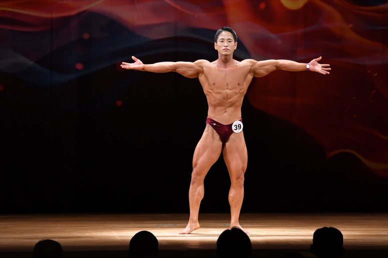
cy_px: 129
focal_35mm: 225
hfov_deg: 9.2
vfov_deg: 6.1
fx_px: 2424
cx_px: 194
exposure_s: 1/400
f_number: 5.6
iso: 4000
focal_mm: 150
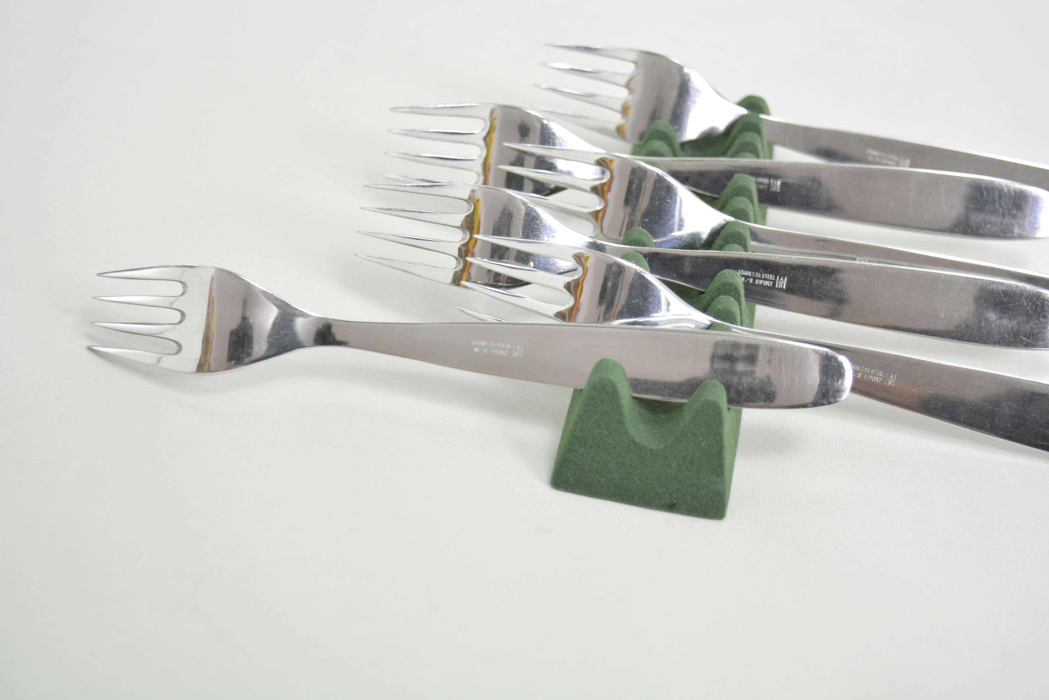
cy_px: 350
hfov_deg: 29.9
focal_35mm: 68
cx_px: 524
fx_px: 1967
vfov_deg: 20.2
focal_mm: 45
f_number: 5.6
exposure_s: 1/3
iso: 400
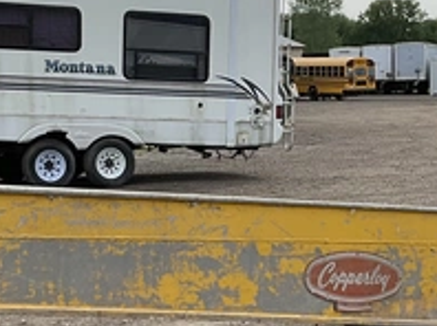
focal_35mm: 110
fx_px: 1387
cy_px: 303
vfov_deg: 13.3
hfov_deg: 17.9
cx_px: 274
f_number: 1.8
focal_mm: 3
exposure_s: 1/1279
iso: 25
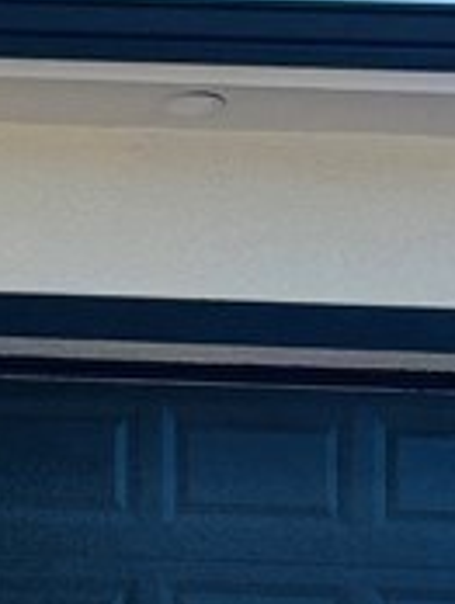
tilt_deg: +5.2
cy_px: 850
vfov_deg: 12.4
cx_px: -795
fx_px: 2675
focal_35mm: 153
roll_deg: -2.3
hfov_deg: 8.5
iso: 50
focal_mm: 5.7
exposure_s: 1/2695
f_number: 1.5
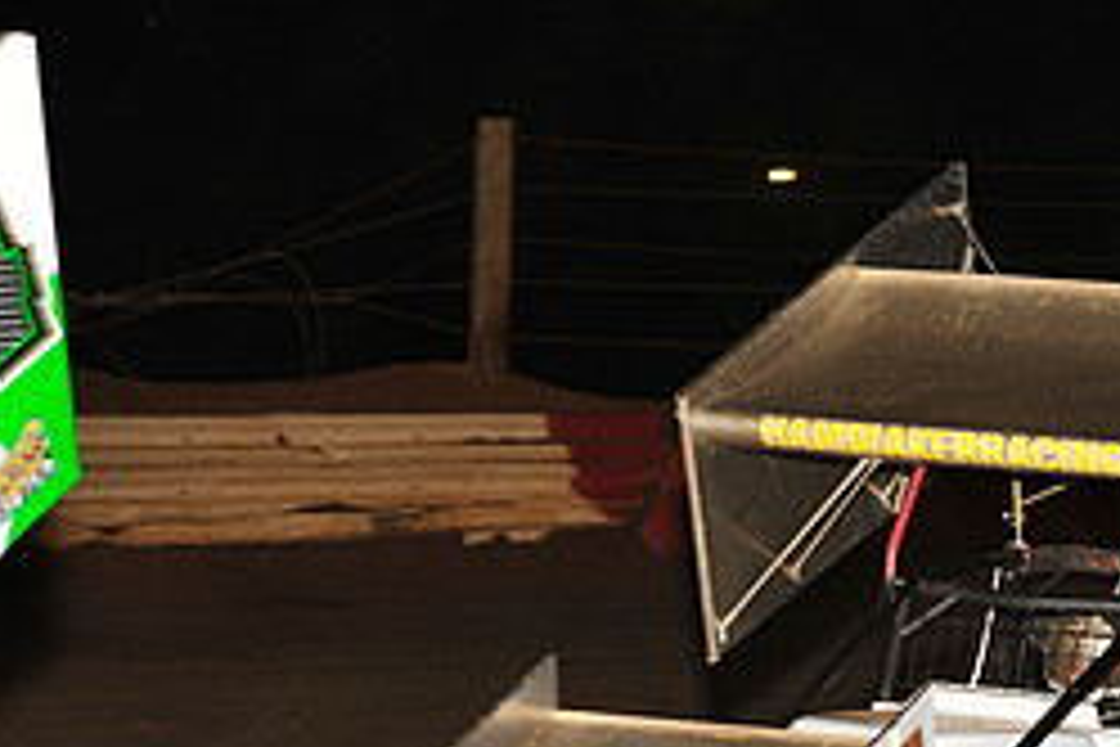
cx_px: 868
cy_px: 644
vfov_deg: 7.4
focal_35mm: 186
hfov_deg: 11.0
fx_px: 5786
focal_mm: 80
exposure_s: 1/250
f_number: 7.1
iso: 800
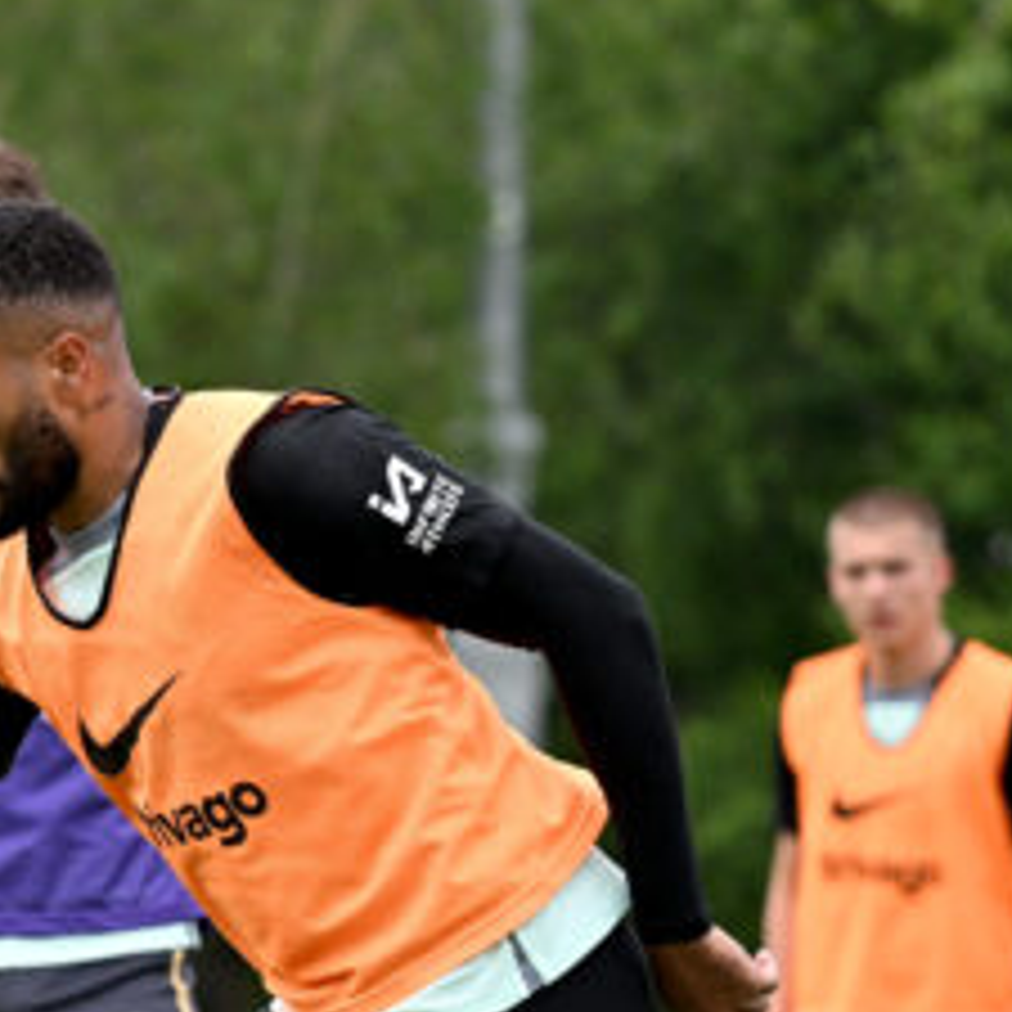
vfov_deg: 5.6
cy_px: 999
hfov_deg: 5.6
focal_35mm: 311
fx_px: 10287
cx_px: -297
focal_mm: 110
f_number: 2.8
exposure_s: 1/6400
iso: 800
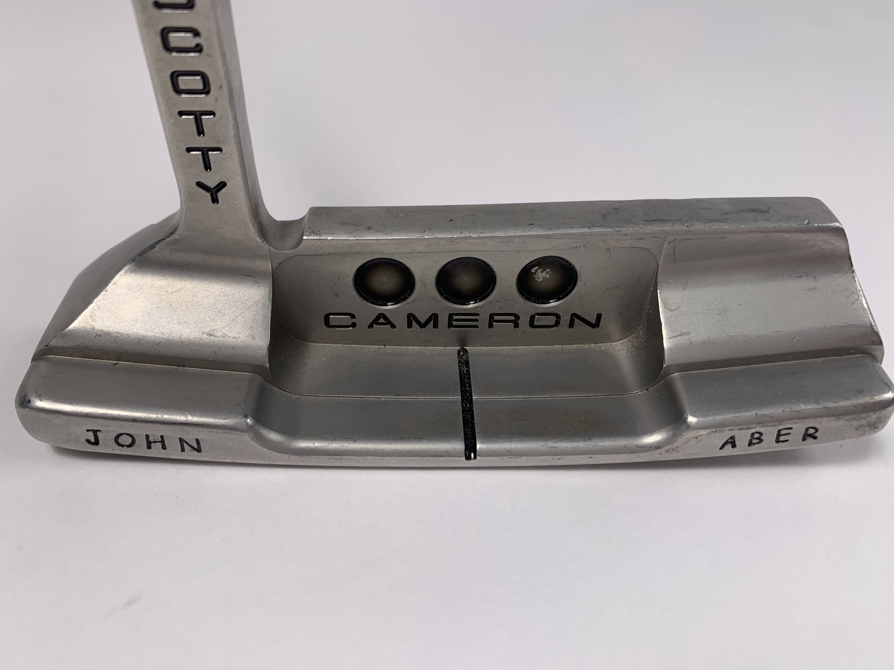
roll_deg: -5.5
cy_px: 335
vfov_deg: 53.1
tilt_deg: -34.9
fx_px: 671
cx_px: 447
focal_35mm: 26
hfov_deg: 67.3
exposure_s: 1/256
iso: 25
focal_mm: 4.25
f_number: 1.8
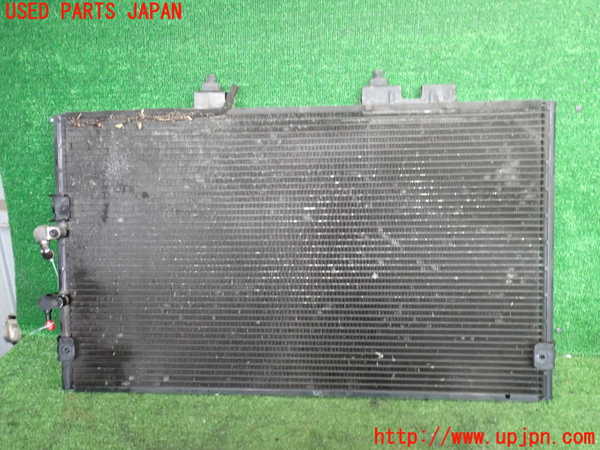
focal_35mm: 30
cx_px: 300
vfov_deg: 46.8
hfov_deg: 60.0
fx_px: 520
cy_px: 225
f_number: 2.3
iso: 640
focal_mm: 5.4
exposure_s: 1/50
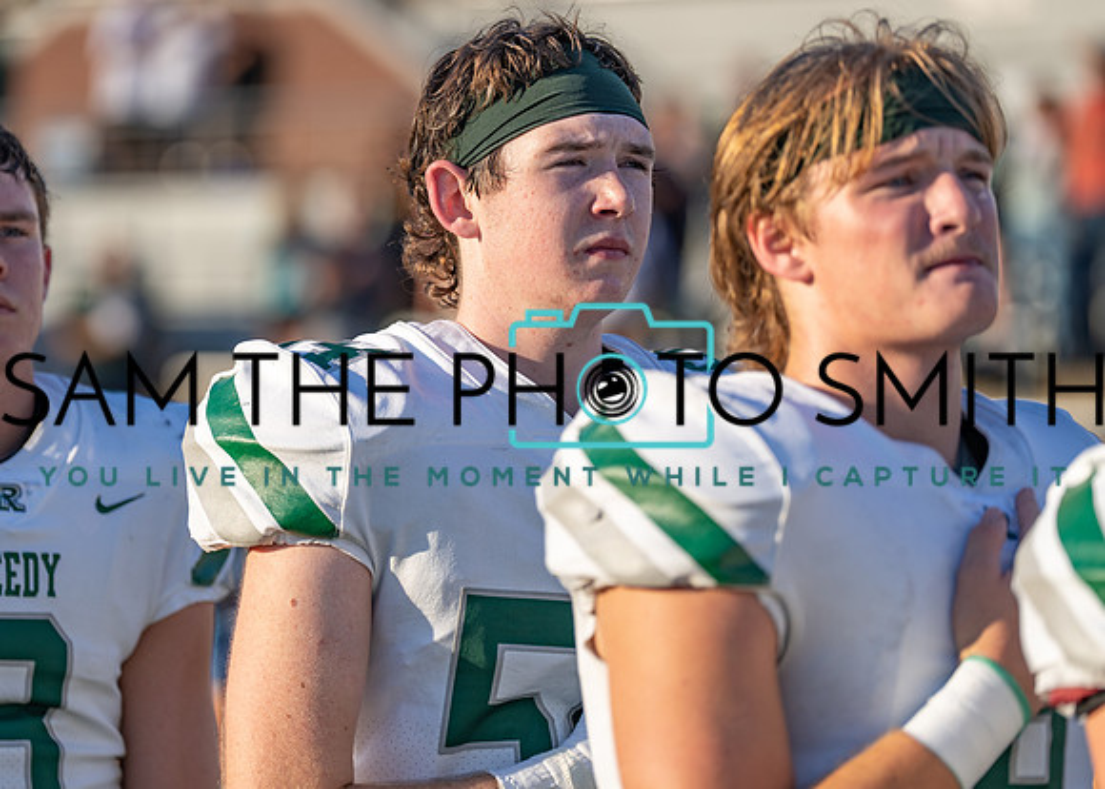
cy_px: 354
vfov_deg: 8.5
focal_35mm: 169
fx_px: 5295
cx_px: 452
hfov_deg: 11.9
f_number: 2.8
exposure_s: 1/1600
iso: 100
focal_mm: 146
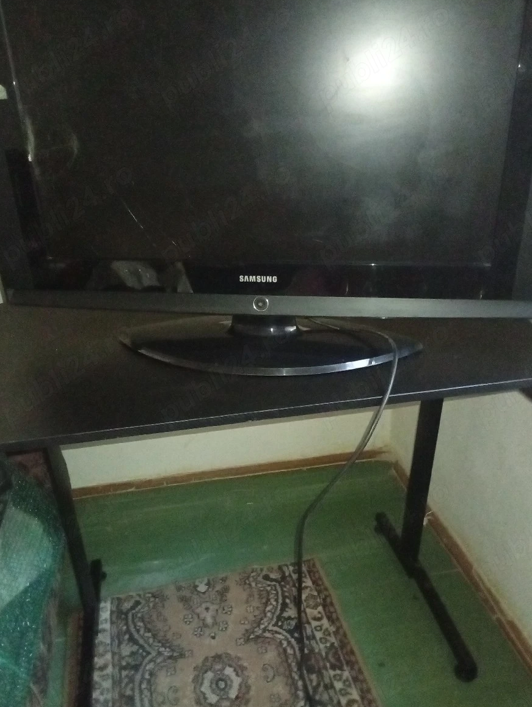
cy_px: 397
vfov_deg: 58.1
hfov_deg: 45.5
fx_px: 634
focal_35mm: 31
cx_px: 266
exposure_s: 1/14.3
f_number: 1.8
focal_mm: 3.84
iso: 1698
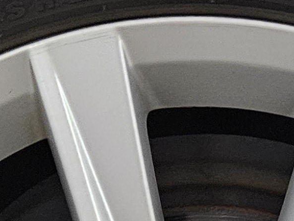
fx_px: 1324
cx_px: 254
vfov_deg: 9.1
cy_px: 398
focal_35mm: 156
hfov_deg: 12.6
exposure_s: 1/24
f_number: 1.8
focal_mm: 5.4
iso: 640
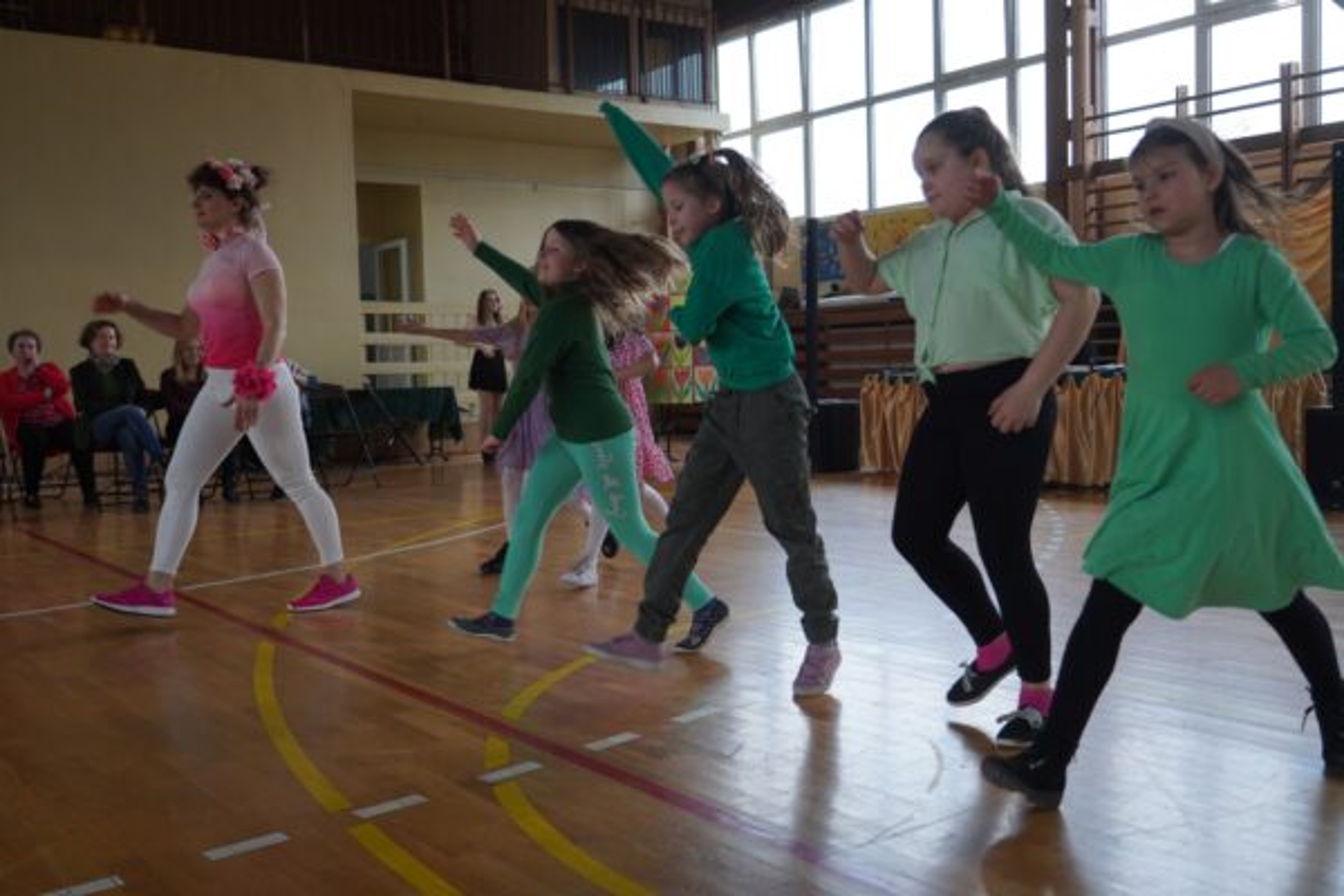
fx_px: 1269
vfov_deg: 38.9
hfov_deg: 55.8
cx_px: 672
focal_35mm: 34
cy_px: 448
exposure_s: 1/160
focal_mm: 34
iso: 640
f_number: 4
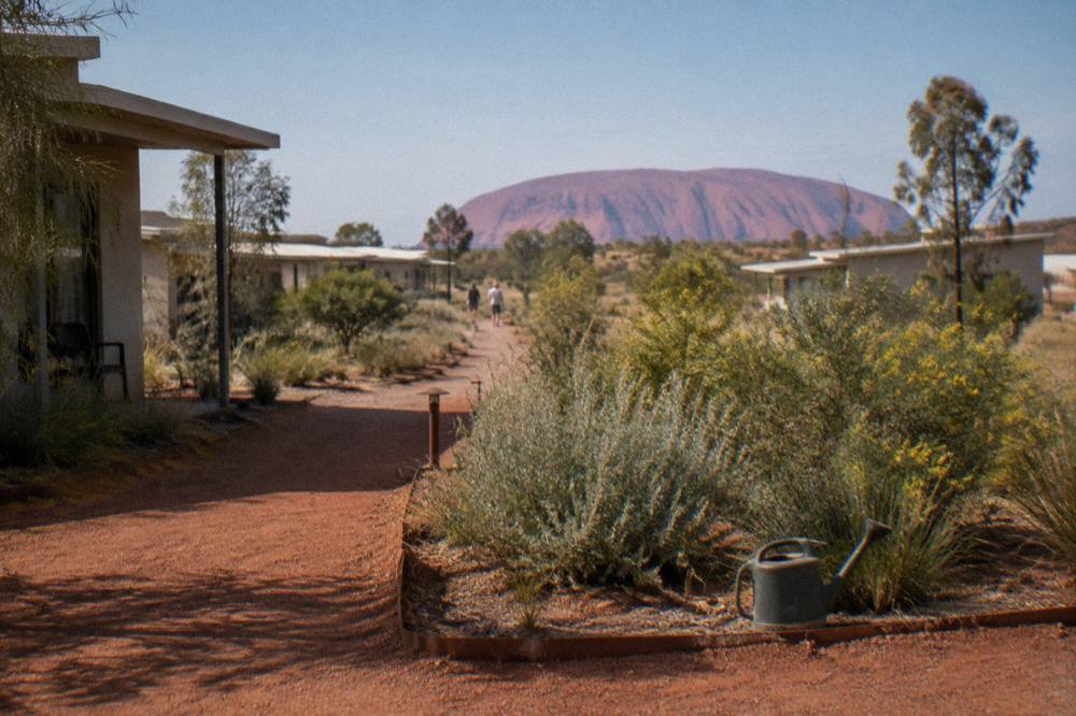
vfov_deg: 33.4
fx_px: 1195
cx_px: 538
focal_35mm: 40
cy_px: 358
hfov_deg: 48.5
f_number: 4
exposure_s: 1/2000
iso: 400
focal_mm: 40
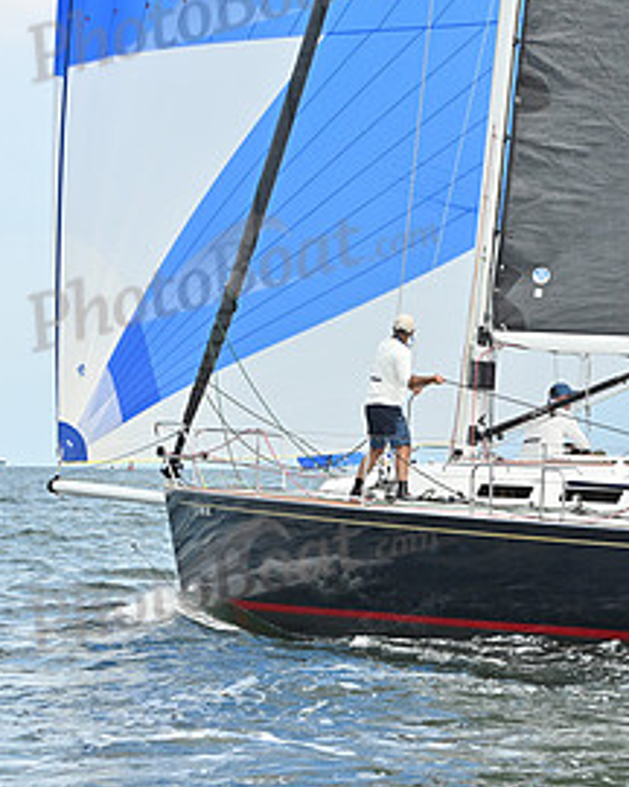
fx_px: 3281
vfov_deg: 13.7
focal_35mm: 141
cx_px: 591
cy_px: 386
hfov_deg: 10.9
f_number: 5
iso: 320
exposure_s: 1/1600
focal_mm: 70
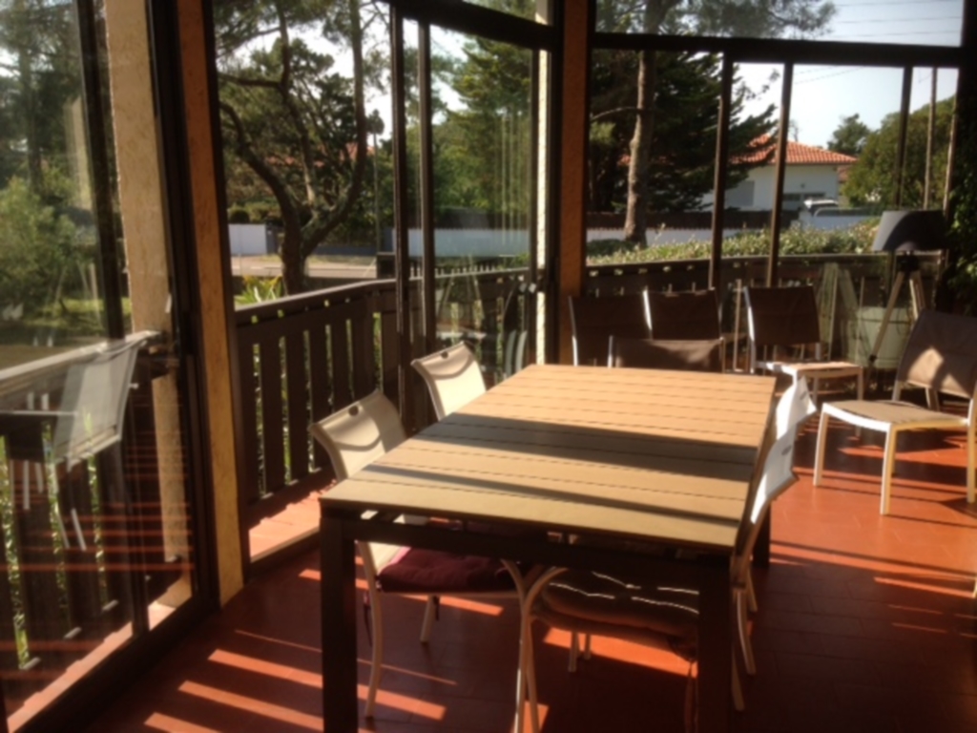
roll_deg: +1.7
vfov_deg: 42.9
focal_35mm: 33
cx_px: 488
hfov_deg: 55.4
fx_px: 931
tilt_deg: -14.0
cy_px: 366
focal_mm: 4.12
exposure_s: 1/502
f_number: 2.4
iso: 50
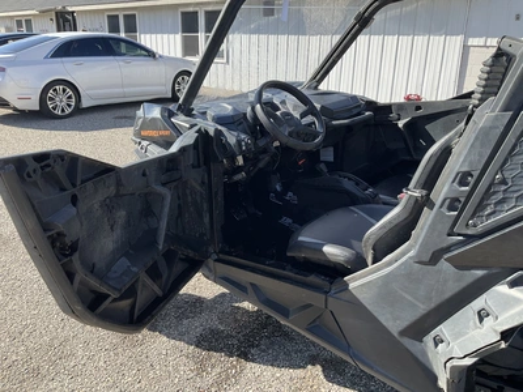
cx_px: 262
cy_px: 196
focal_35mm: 29
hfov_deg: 61.7
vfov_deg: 48.2
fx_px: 438
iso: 25
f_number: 1.8
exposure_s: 1/509
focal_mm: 3
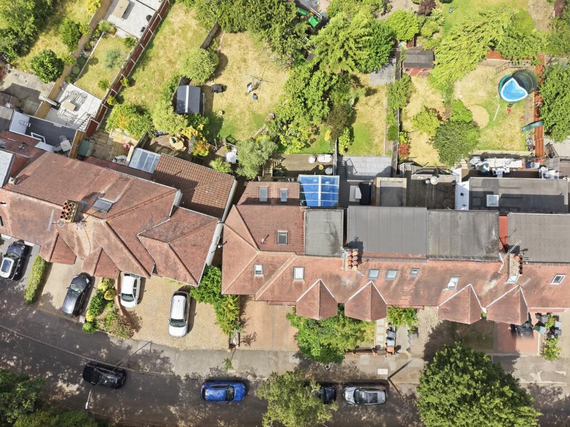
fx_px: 395
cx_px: 285
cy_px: 214
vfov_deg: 56.8
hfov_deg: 71.6
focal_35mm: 24
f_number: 1.8
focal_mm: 8.7
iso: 310
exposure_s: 1/5000
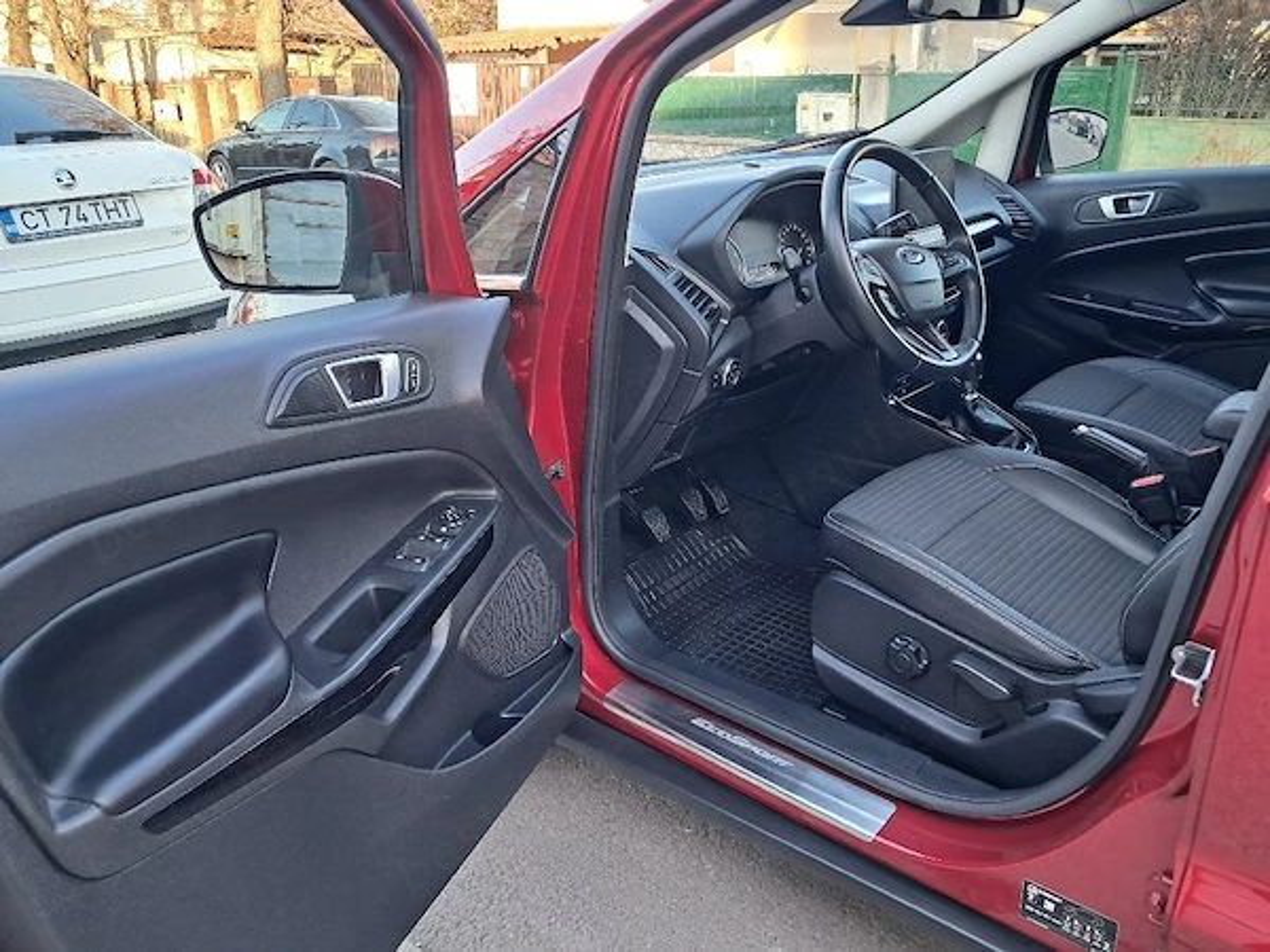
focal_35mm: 27
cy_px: 476
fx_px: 991
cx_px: 635
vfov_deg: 51.4
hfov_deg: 65.3
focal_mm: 4
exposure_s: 1/50
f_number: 1.8
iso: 160
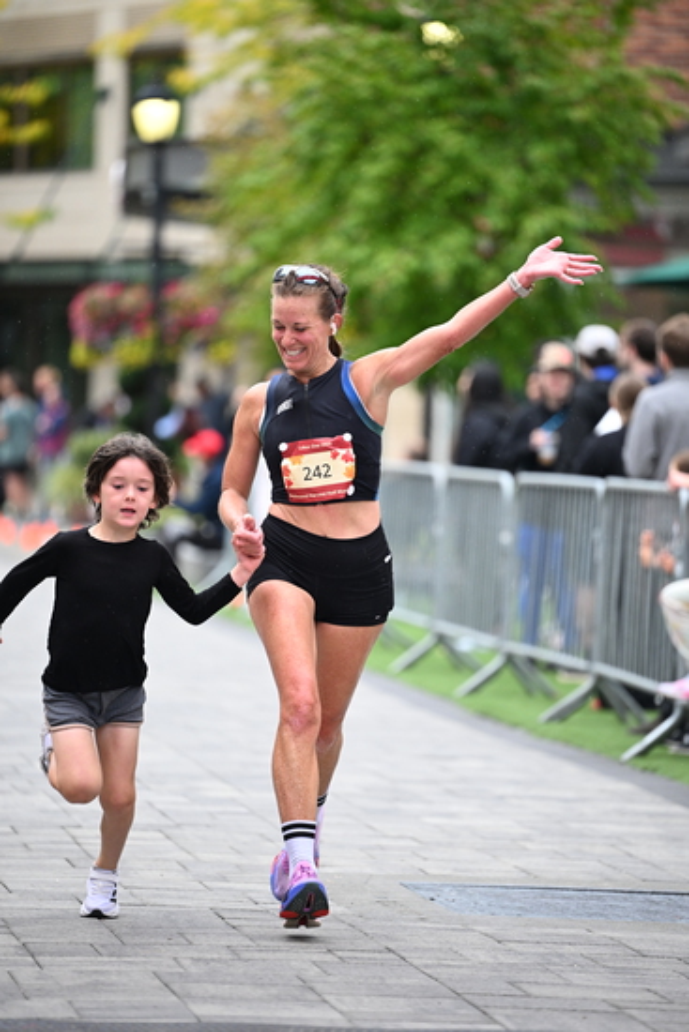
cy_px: 516
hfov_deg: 7.4
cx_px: 344
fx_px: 5307
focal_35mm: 185
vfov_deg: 11.1
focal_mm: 185
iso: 1250
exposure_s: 1/1600
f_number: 2.8
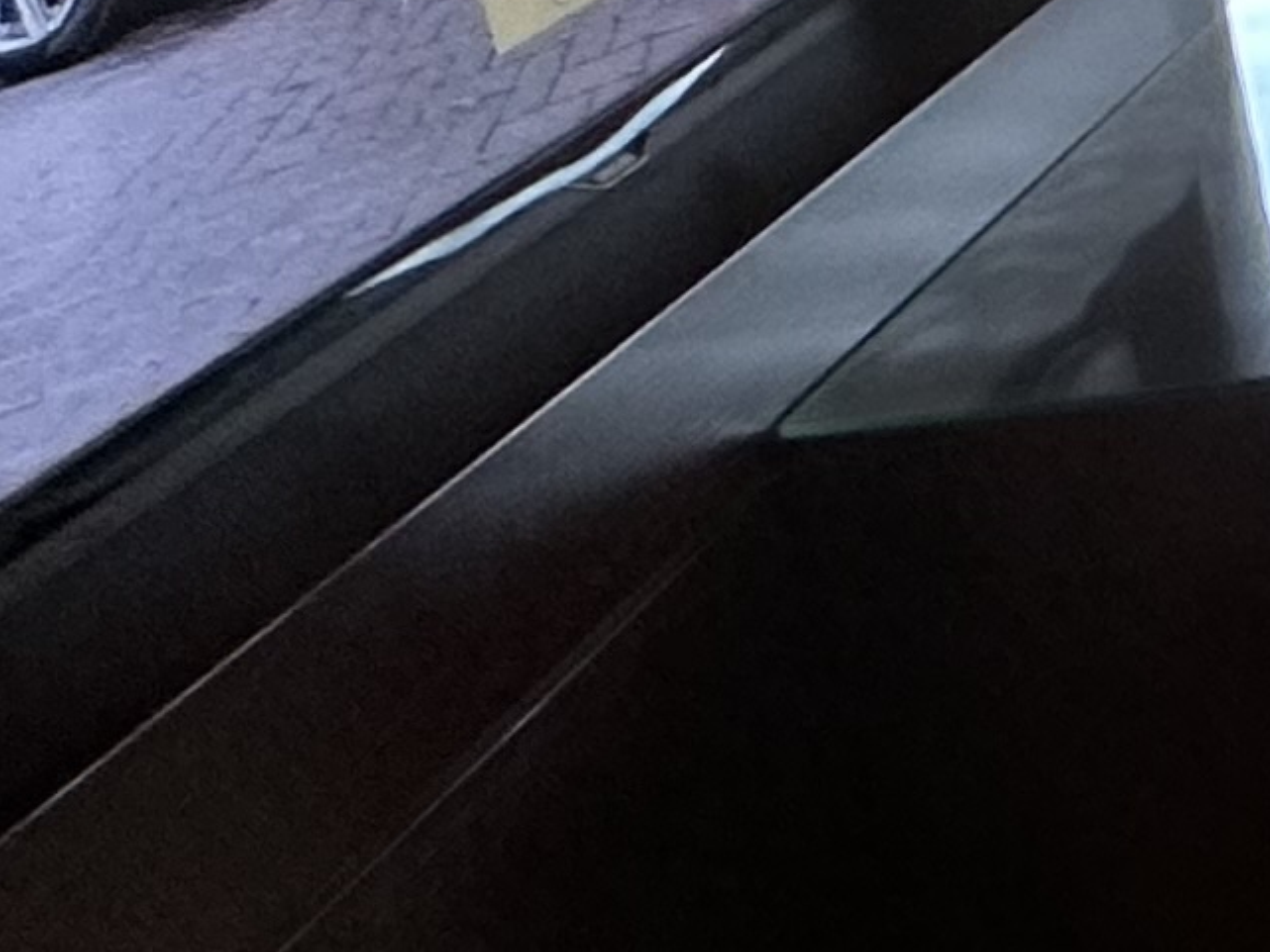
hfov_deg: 12.0
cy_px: -14
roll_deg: -1.0
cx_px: 3671
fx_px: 3229
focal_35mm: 88
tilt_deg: -17.4
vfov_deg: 16.4
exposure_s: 1/67
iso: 160
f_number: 2.2
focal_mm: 2.22
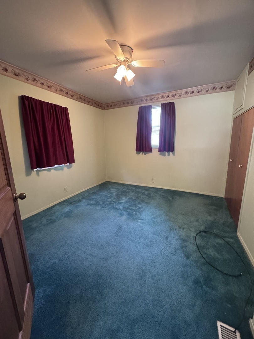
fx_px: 137
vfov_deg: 102.1
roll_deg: +2.1
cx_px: 127
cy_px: 170
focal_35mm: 14
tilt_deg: -10.7
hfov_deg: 85.7
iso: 1000
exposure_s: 1/60
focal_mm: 2.22
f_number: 2.2
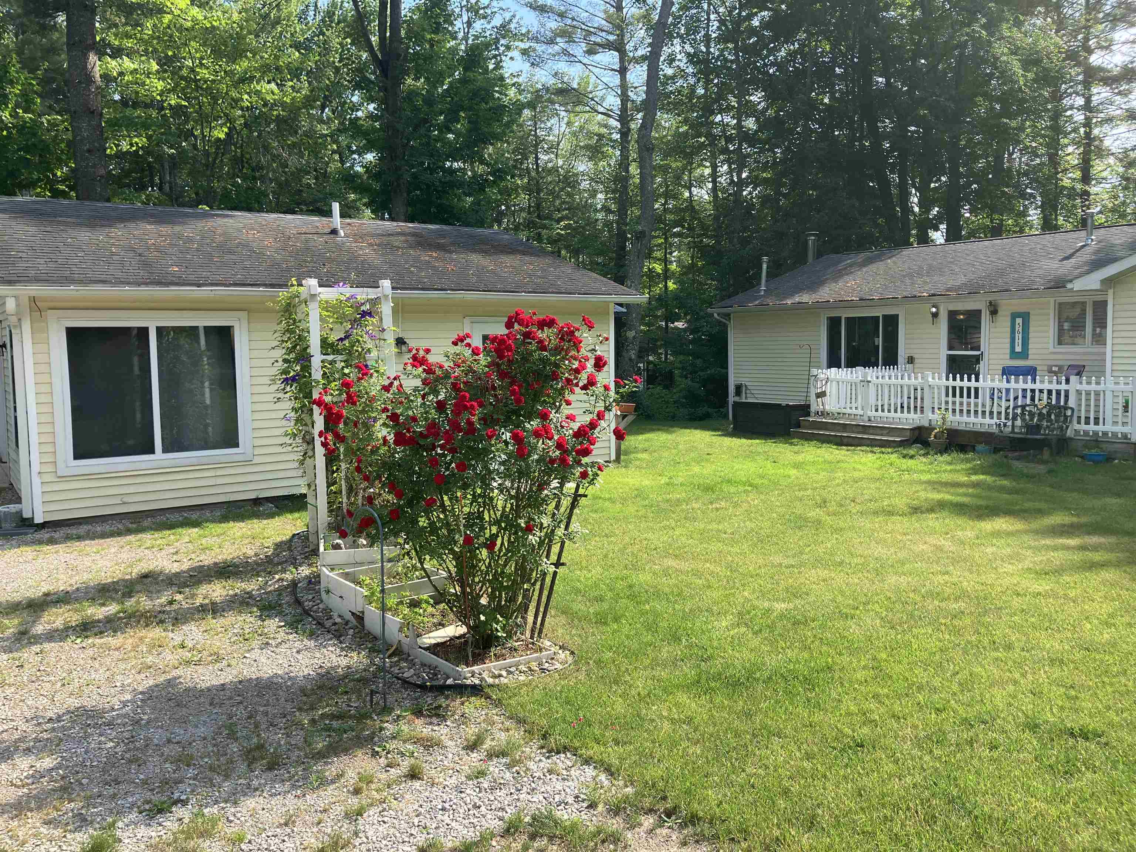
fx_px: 919
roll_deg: +0.4
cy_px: 426
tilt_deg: -4.9
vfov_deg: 49.7
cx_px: 568
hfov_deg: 63.4
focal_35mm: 28
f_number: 1.8
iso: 32
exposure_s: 1/558
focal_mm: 3.99
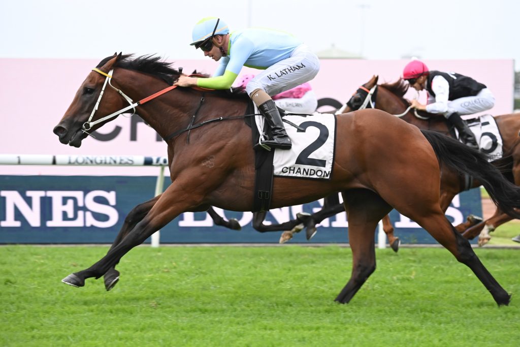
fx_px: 2528
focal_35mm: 175
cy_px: 174
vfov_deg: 7.8
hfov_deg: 11.7
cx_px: 260
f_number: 5
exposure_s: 1/1000
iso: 3200
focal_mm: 175
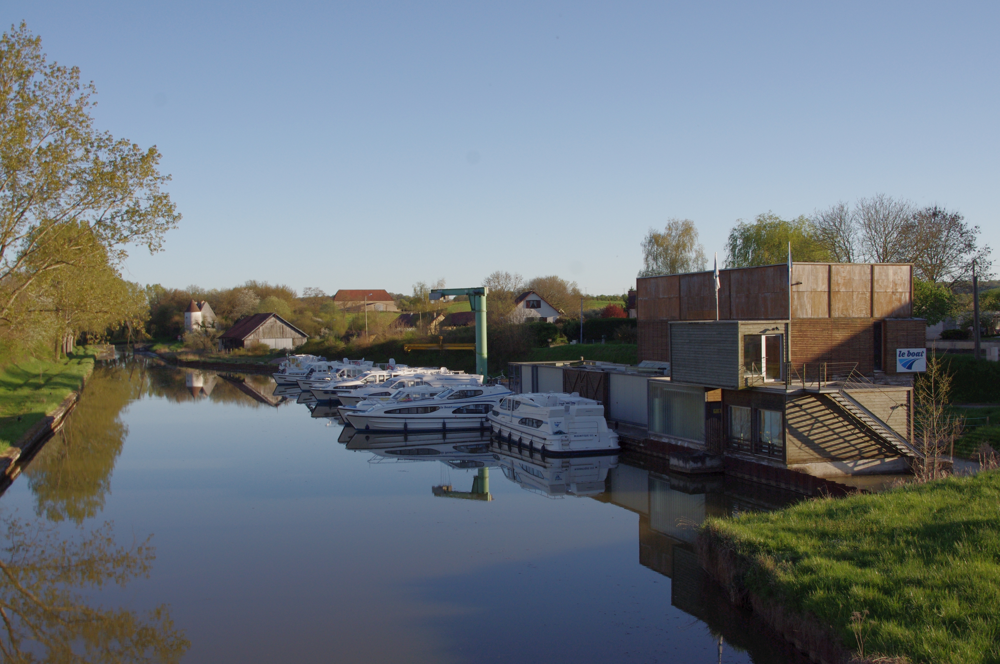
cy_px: 332
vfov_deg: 34.1
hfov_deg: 49.6
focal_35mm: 39
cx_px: 500
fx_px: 1082
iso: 400
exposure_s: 1/640
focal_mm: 26
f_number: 7.1
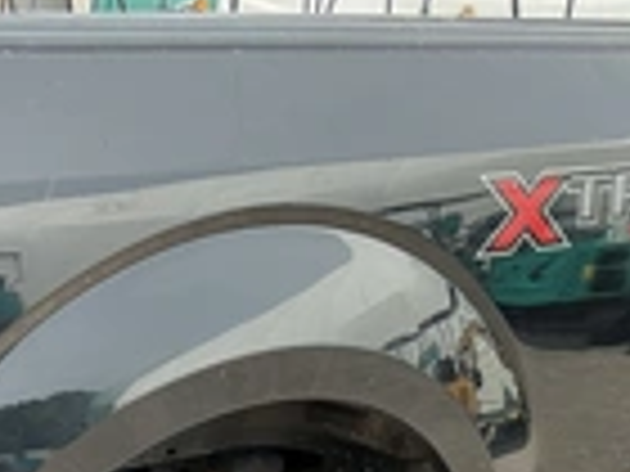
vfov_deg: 17.6
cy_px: 557
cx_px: -153
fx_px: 1456
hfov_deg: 22.3
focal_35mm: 80
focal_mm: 3
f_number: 1.8
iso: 25
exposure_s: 1/335
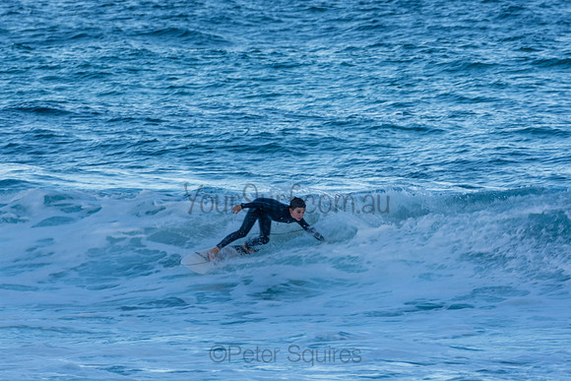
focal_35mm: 750
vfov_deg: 1.8
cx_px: 286
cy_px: 190
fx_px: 11898
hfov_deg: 2.7
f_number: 10
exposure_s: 1/100
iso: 100
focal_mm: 500
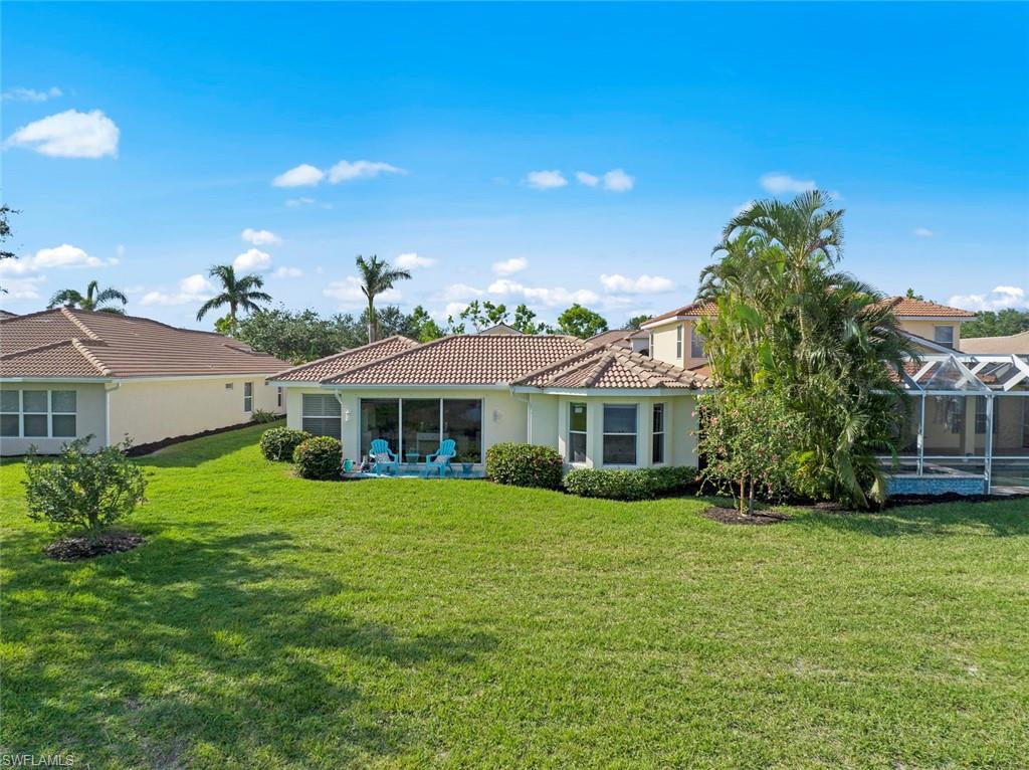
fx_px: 713
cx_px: 514
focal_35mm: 24
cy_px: 385
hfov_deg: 71.6
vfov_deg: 56.7
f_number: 2.8
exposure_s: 1/3200
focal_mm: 12.29
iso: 160
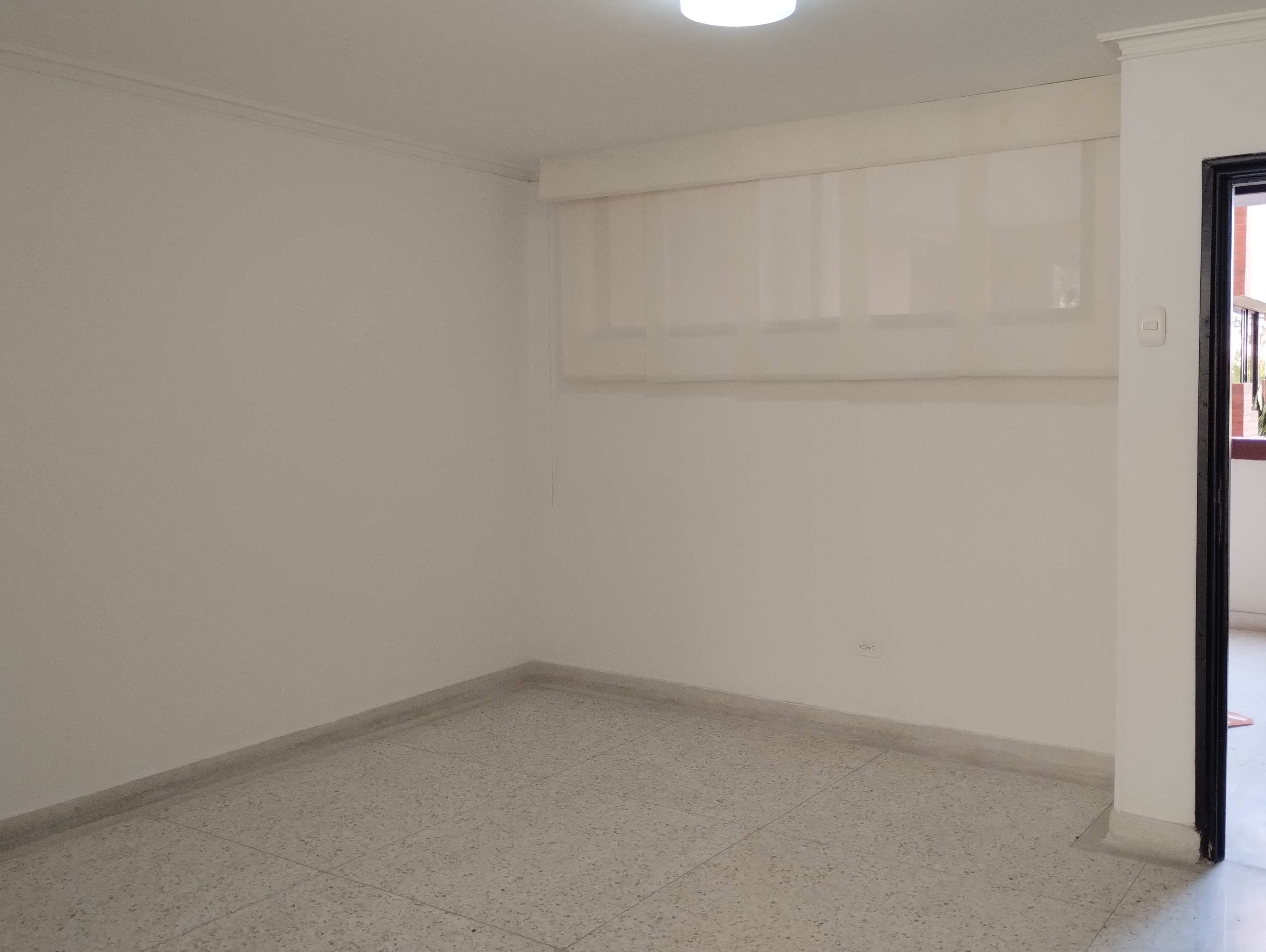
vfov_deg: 44.2
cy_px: 438
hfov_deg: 56.7
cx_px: 688
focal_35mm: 32
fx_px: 1172
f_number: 1.8
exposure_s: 1/30
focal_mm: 4.27
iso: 400
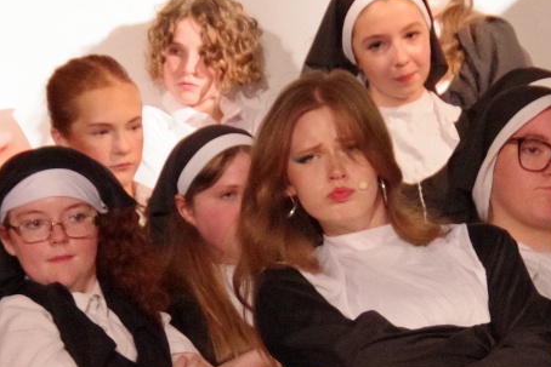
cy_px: 433
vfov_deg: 3.1
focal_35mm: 449
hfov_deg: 4.6
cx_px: 358
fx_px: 6874
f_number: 4.5
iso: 6400
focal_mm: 68
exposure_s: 1/320
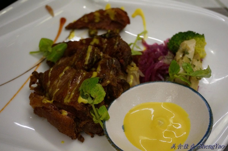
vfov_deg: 24.4
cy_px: 76
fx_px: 351
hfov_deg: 36.0
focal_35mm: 56
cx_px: 114
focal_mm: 37
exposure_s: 1/160
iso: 3200
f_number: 5.6
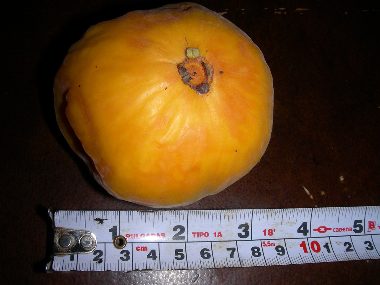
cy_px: 142
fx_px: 417
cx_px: 190
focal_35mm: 38
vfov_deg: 37.7
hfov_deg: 49.0
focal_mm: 6.3
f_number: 6.8
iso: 50
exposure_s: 1/60.1
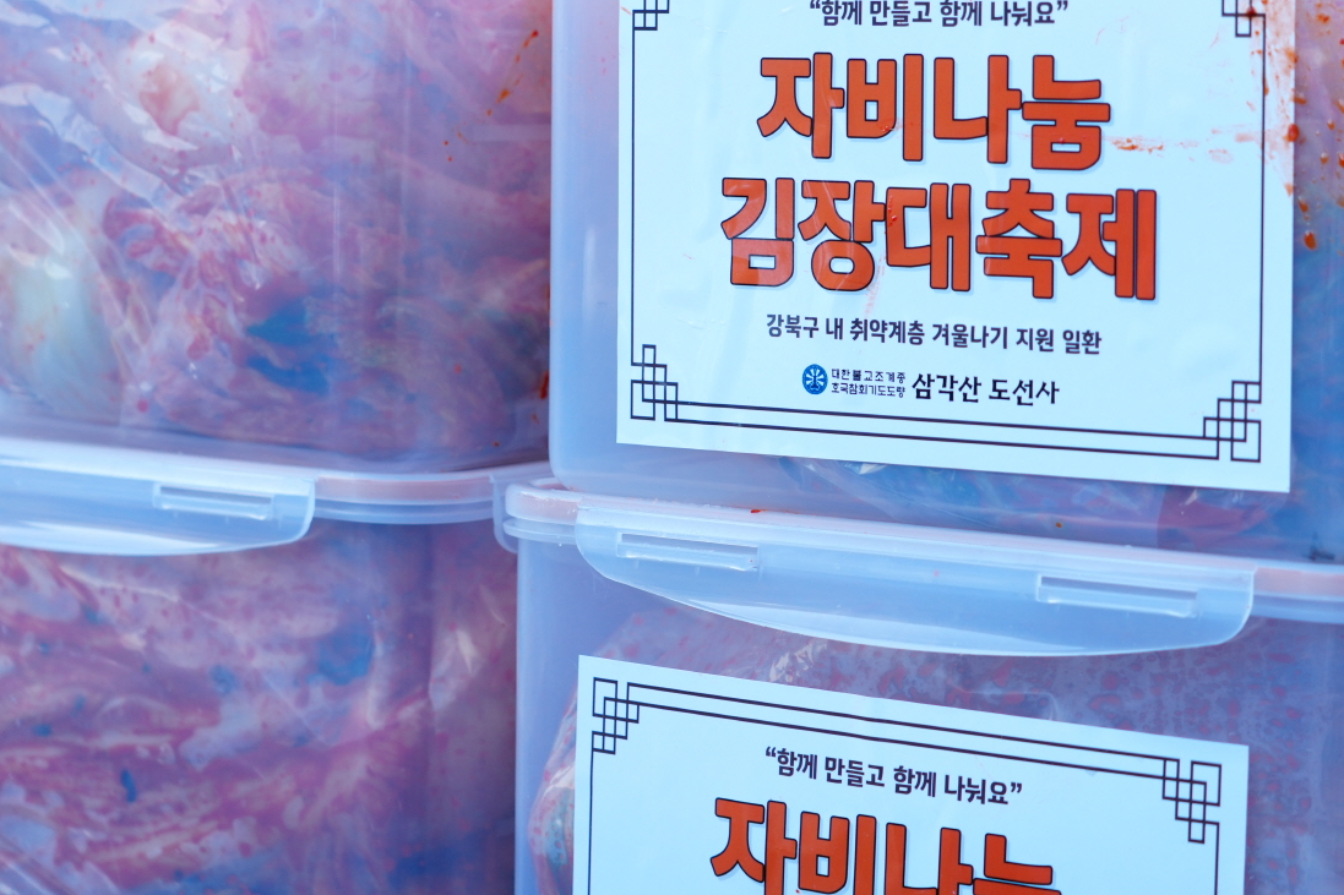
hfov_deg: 19.4
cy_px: 212
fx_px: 3919
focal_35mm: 105
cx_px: 782
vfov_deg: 13.0
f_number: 4.5
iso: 320
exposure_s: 1/160
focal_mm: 64
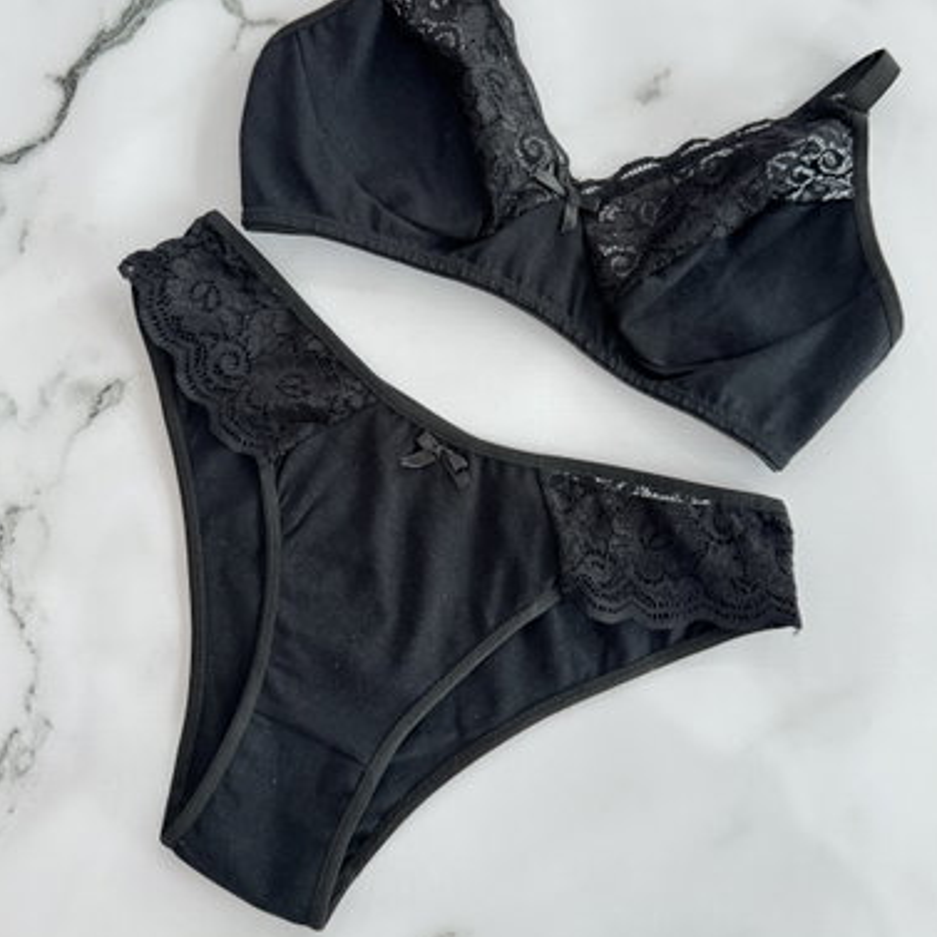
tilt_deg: -81.7
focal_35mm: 30
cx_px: 475
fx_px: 919
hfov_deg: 54.0
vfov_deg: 53.7
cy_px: 382
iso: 200
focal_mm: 6.76
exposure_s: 1/100
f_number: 1.78
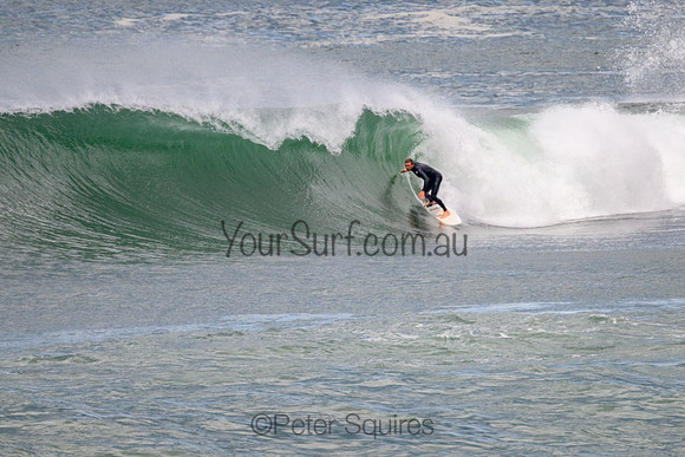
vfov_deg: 1.3
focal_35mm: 1101
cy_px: 245
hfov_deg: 1.9
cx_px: 341
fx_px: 20947
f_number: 11
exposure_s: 1/2000
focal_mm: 800
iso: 1100
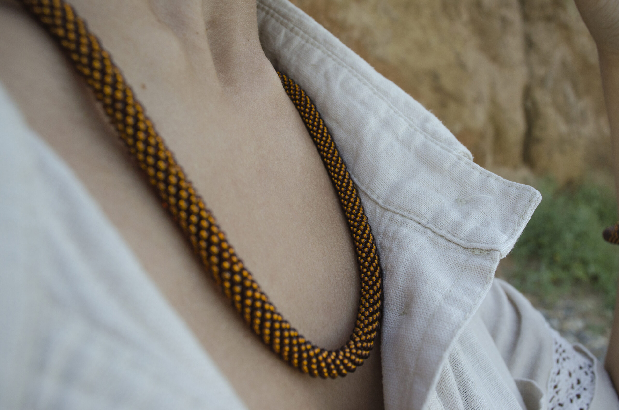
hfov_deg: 57.3
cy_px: 205
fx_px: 566
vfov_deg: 39.8
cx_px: 310
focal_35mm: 33
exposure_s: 1/400
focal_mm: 22
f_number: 8
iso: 400
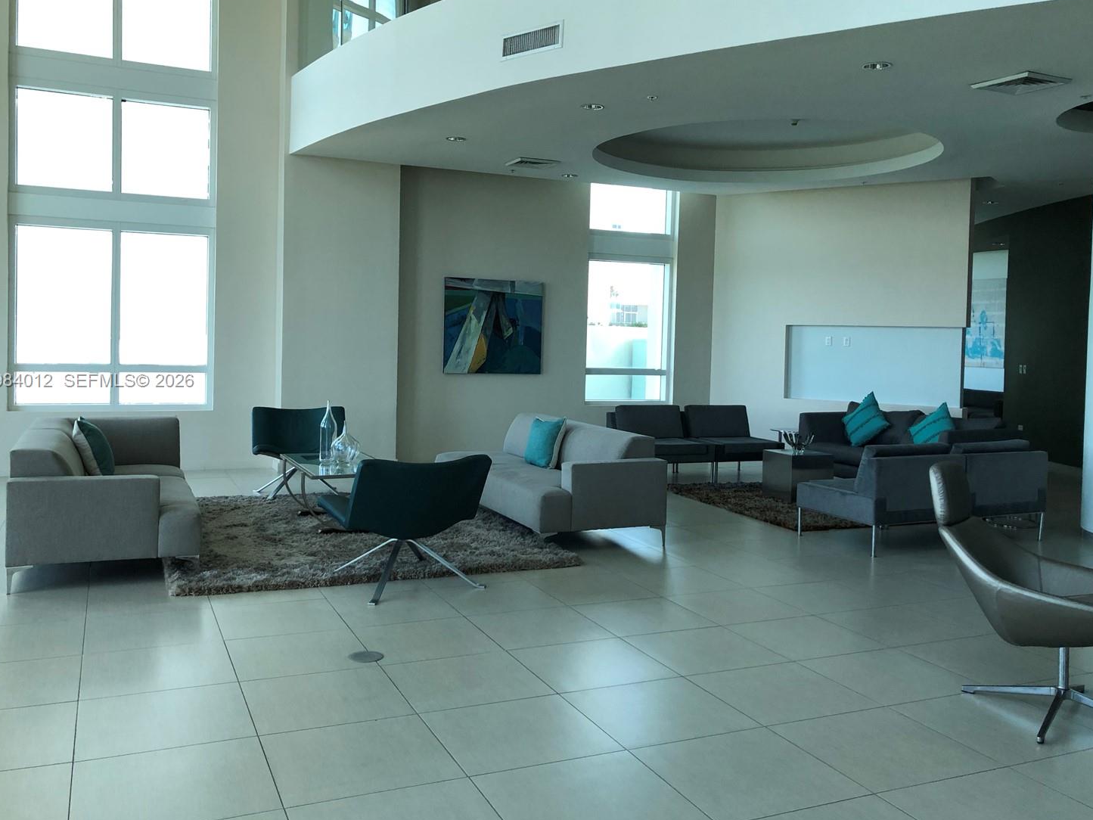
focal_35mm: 31
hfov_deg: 58.3
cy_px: 381
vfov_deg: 45.4
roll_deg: -0.9
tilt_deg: -0.9
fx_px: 979
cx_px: 563
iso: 25
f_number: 1.8
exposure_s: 1/30
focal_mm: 3.99
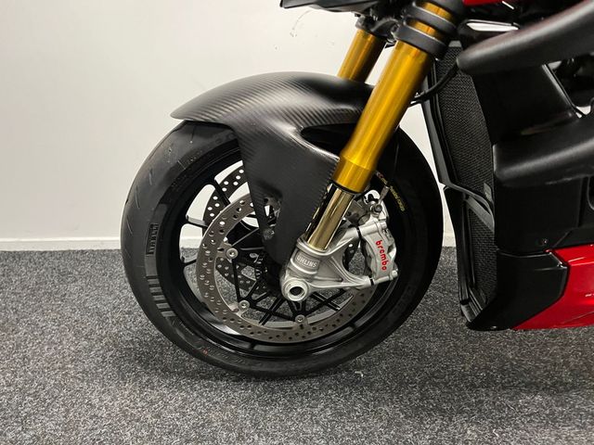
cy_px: 222
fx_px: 446
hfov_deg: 67.3
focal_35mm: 26
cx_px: 297
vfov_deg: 53.1
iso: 320
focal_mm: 5.1
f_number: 1.6
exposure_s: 1/50
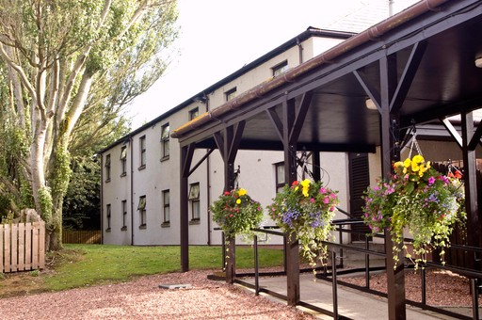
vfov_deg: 23.7
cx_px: 241
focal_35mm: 57
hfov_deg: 35.1
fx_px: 762
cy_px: 160
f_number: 9
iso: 200
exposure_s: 1/30
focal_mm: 38
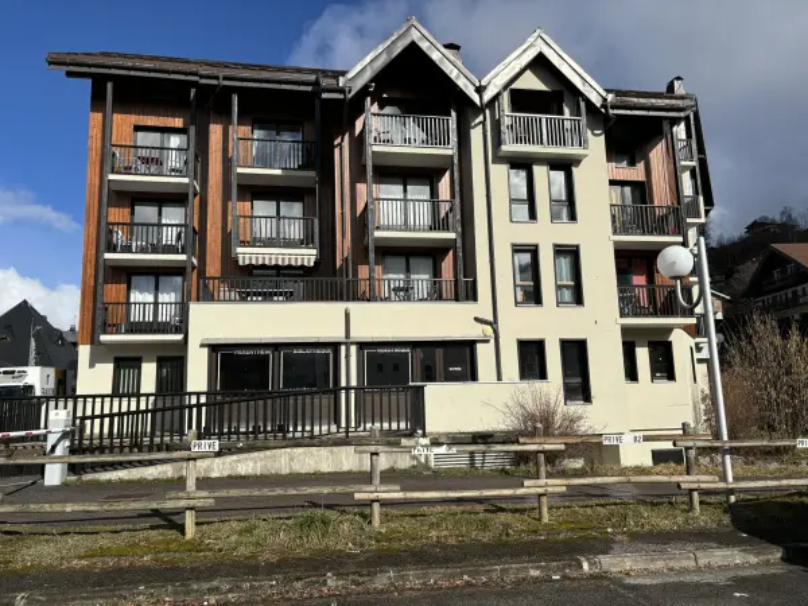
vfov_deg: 53.1
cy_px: 303
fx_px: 607
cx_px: 404
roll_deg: +1.1
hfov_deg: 67.3
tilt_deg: +9.1
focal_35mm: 26
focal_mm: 5.96
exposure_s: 1/5618
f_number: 1.6
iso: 50
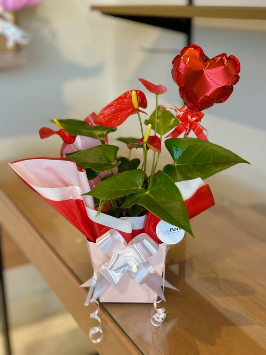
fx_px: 492
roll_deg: -0.6
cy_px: 178
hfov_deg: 30.3
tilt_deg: -19.8
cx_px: 133
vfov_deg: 39.7
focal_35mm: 48
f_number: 1.78
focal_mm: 6.86
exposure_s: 1/120
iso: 200
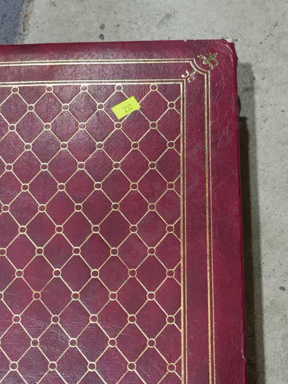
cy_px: 247
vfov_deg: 28.0
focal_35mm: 69
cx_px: 135
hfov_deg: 21.3
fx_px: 766
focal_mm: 23
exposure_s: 1/60
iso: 500
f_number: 5.1
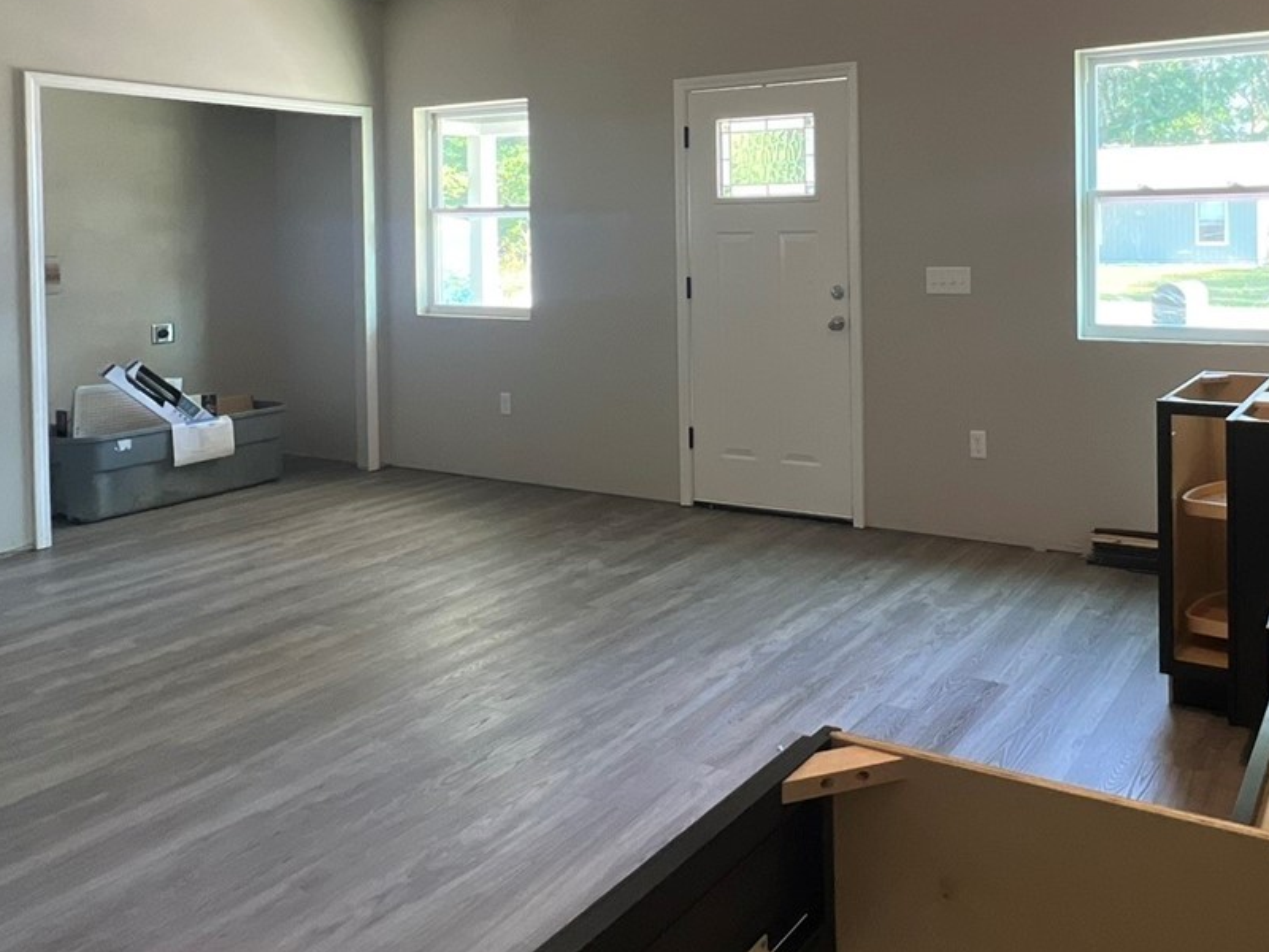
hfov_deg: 63.2
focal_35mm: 26
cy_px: 243
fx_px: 953
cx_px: 958
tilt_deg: -1.1
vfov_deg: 50.9
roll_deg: +1.0
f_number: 1.8
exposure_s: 1/60
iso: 160
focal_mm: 1.57
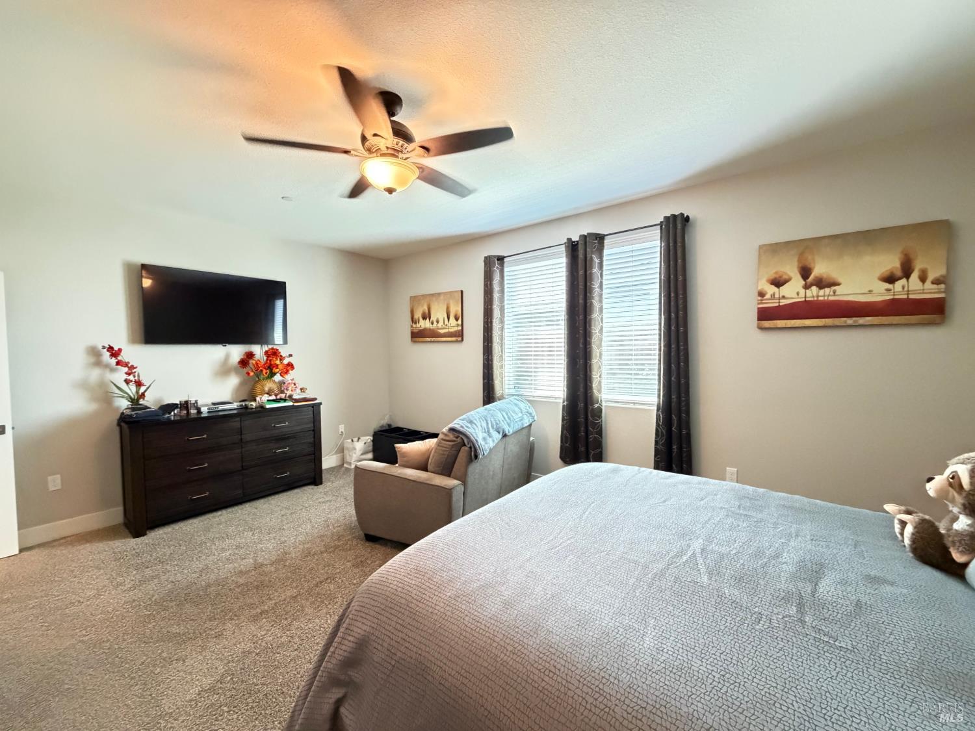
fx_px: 394
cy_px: 366
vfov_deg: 85.7
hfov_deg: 102.1
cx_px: 488
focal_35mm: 14
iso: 1250
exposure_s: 1/60
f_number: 2.2
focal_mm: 2.22
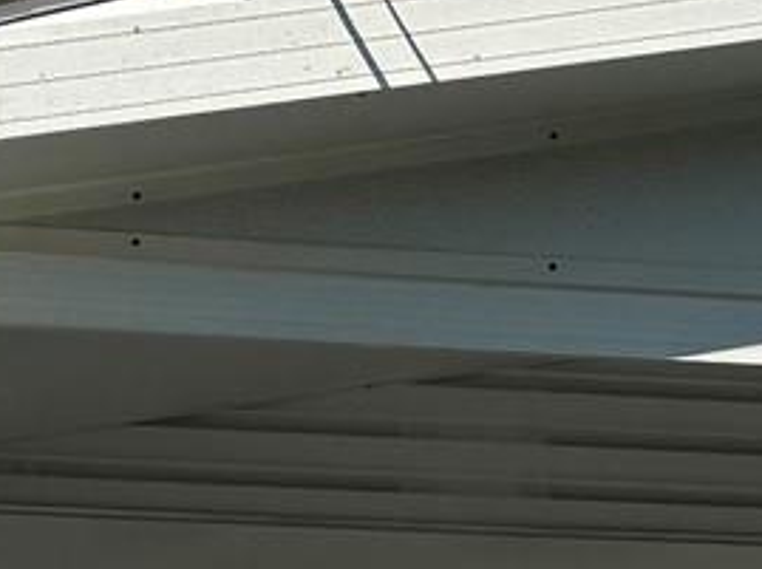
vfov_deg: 8.0
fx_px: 4023
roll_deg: -0.3
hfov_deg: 10.5
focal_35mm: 183
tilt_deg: +3.6
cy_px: 773
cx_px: 1096
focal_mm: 6.76
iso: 80
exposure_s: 1/7092
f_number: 1.78
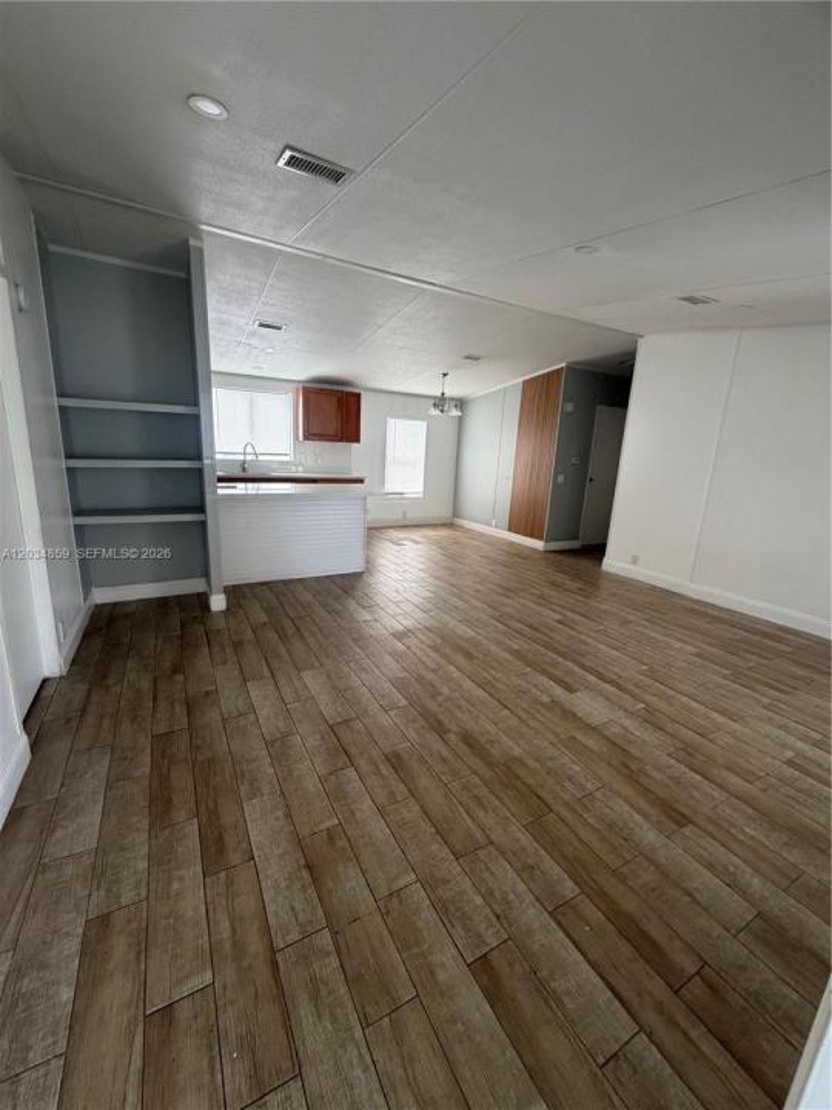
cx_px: 416
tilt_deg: -13.4
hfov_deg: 85.7
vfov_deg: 102.1
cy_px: 555
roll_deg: -2.5
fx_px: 449
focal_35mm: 14
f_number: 2.2
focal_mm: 2.22
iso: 320
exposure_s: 1/117
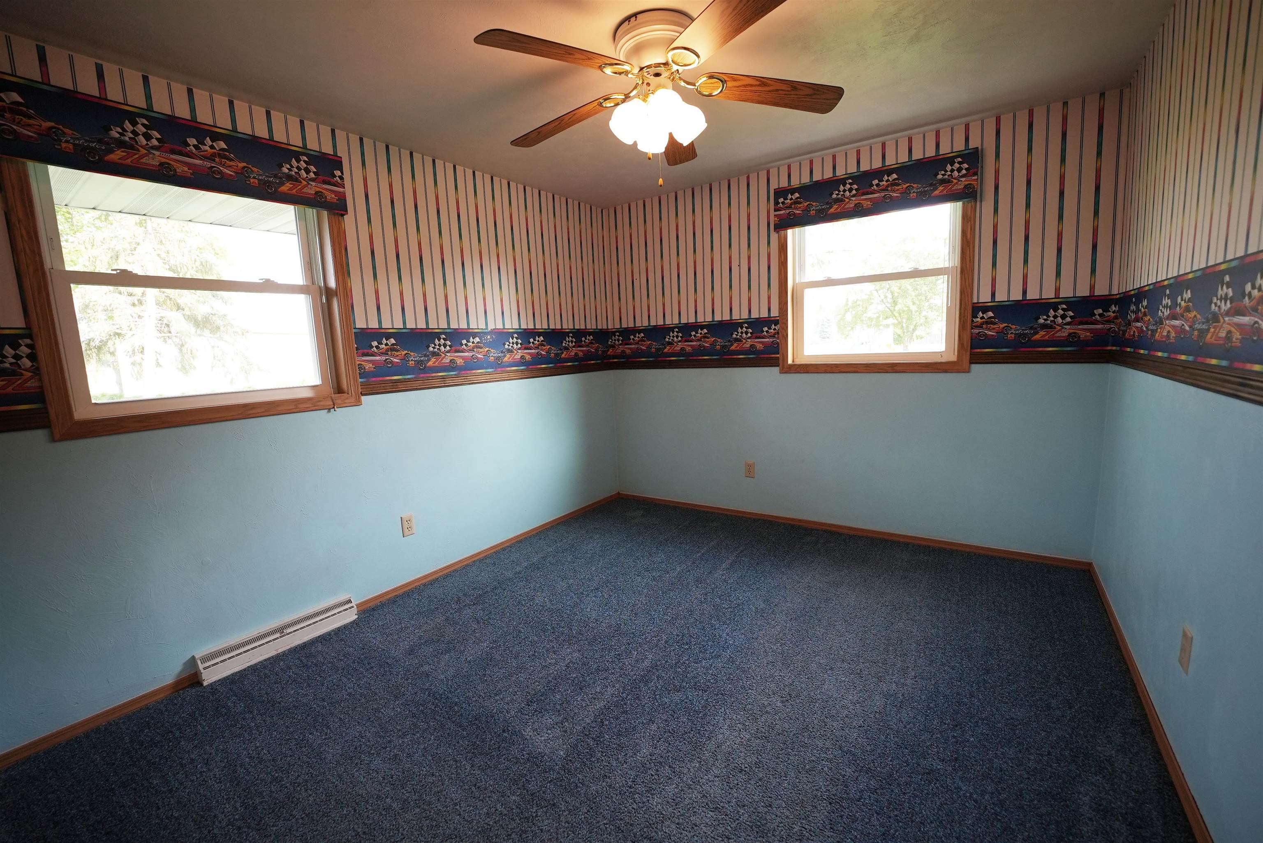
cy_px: 422
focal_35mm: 14
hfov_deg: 104.2
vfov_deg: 81.3
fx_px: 491
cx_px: 632
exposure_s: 1/160
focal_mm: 14
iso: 800
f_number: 4
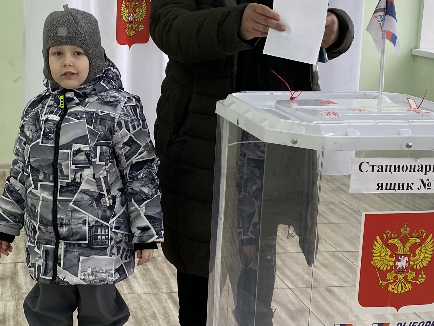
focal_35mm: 64
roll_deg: -0.8
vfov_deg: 22.9
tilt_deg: -13.4
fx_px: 803
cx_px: 135
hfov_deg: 30.0
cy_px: 159
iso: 50
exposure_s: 1/122
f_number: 1.8
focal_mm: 4.25
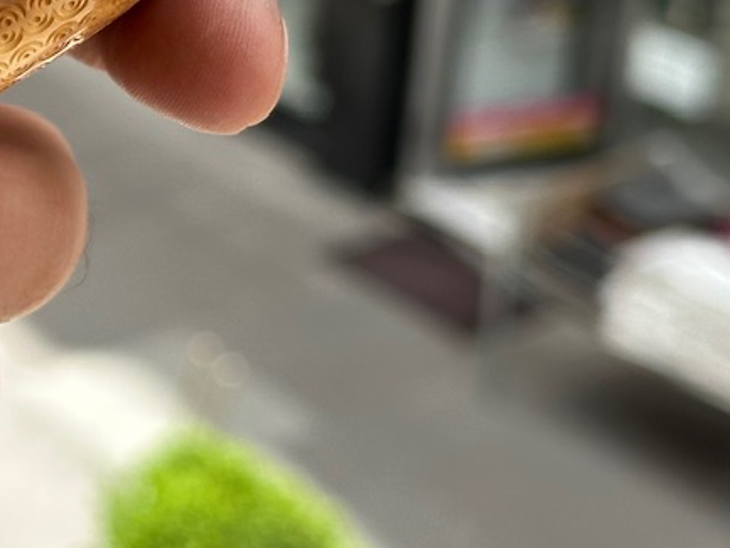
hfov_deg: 13.2
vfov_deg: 10.3
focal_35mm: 142
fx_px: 2995
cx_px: -325
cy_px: -29
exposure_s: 1/823
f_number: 1.78
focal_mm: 6.86
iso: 64
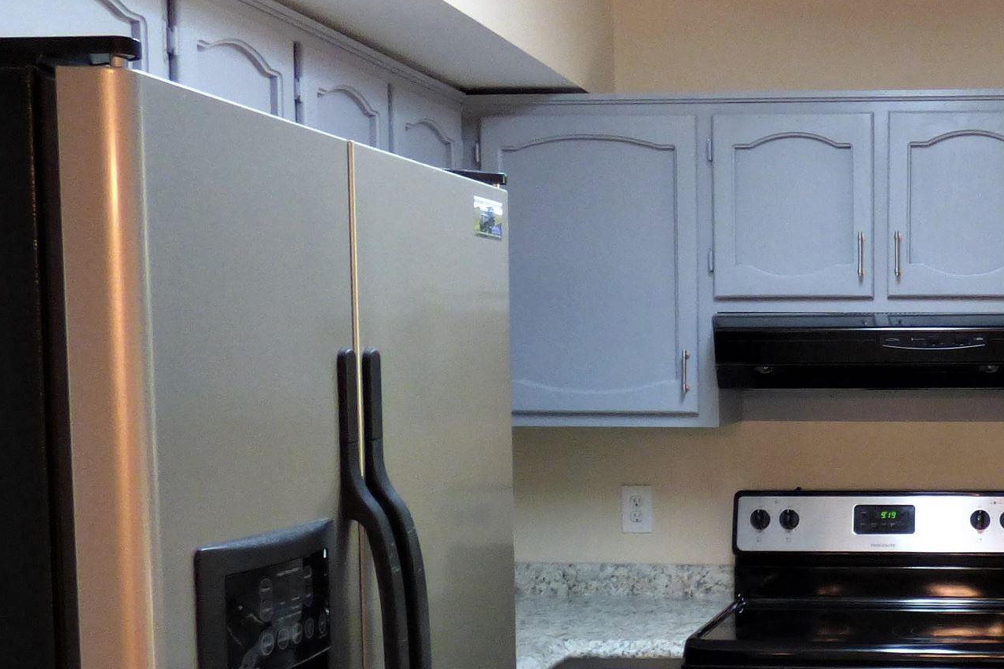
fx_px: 1394
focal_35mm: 50
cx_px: 925
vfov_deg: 26.6
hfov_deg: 36.8
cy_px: 506
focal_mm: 3.58
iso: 400
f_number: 2.8
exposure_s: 1/30
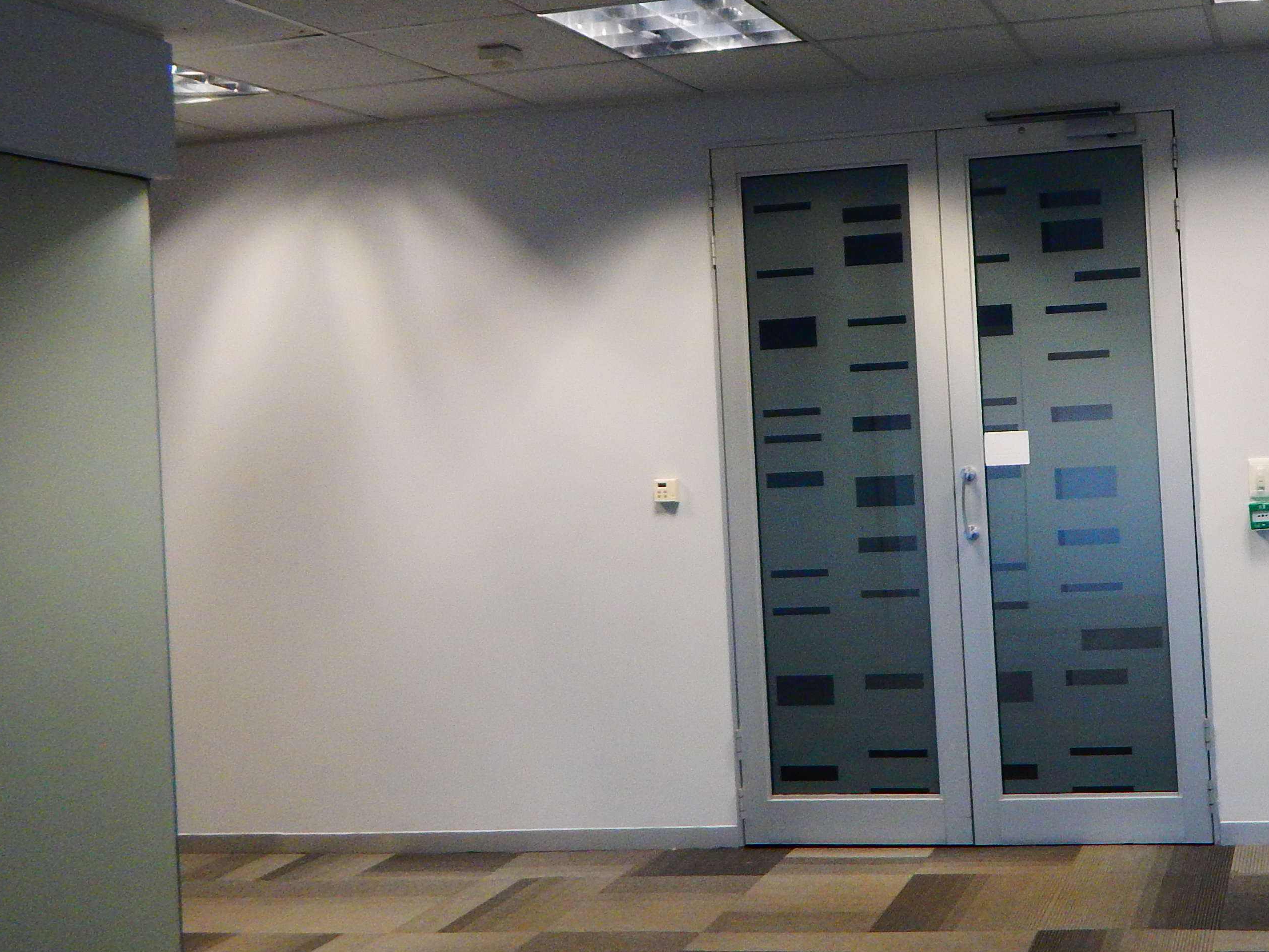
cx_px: 1044
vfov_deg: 35.8
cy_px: 372
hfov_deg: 44.2
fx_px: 1467
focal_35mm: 40
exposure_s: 1/30
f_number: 3
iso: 280
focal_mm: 4
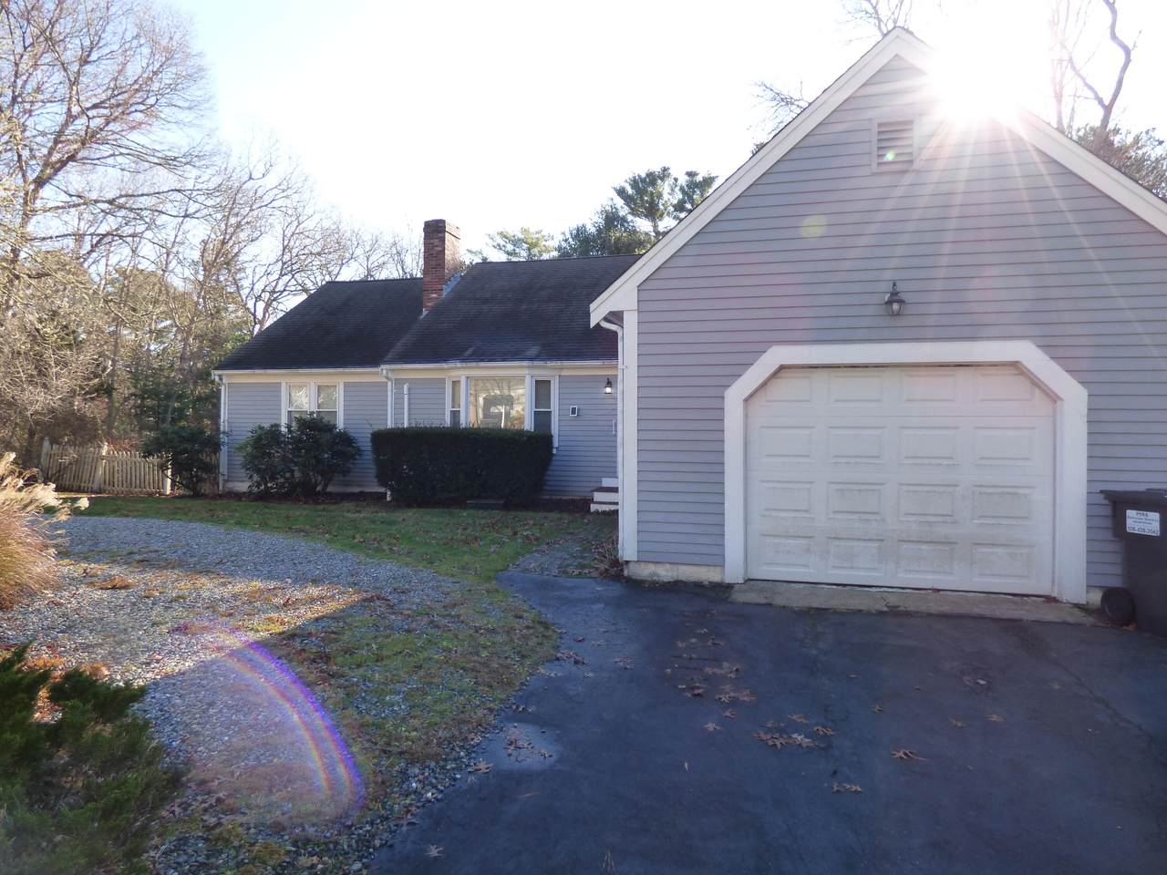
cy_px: 438
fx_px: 674
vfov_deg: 66.0
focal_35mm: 20
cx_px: 584
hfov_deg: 81.7
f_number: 2.8
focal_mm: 3.58
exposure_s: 1/320
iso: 160
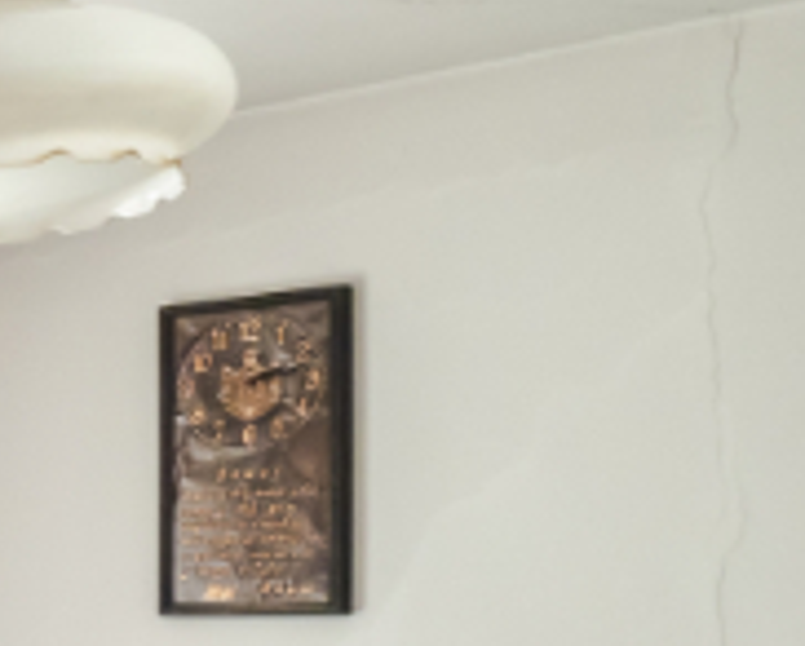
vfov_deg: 19.8
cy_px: 668
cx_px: -1057
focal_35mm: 75
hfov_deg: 15.6
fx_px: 1789
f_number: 4
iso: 400
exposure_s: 1/30
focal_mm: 7
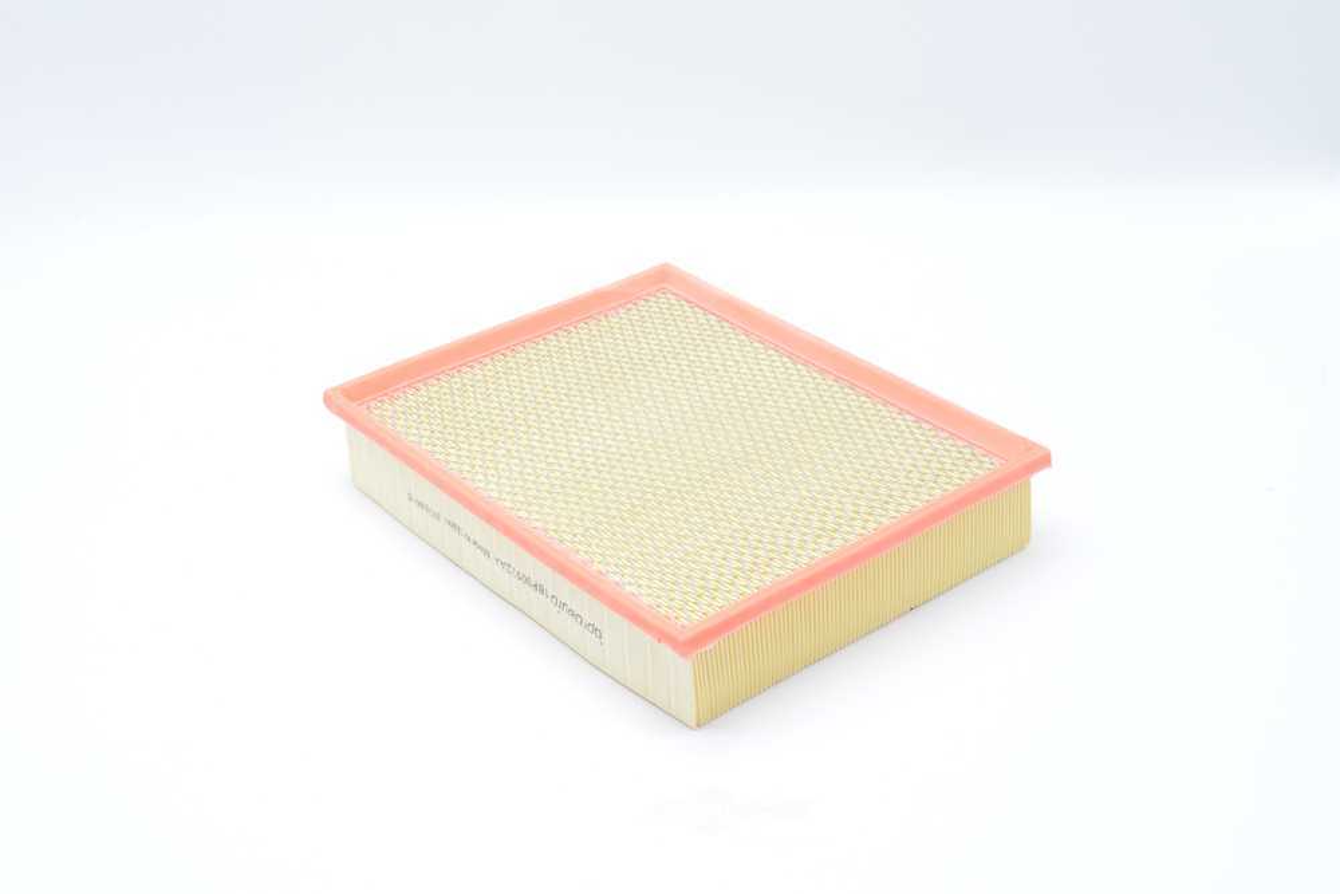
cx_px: 670
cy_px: 447
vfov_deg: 27.0
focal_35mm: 50
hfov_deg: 39.6
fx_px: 1861
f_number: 13
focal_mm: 50
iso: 3600
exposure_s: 1/80
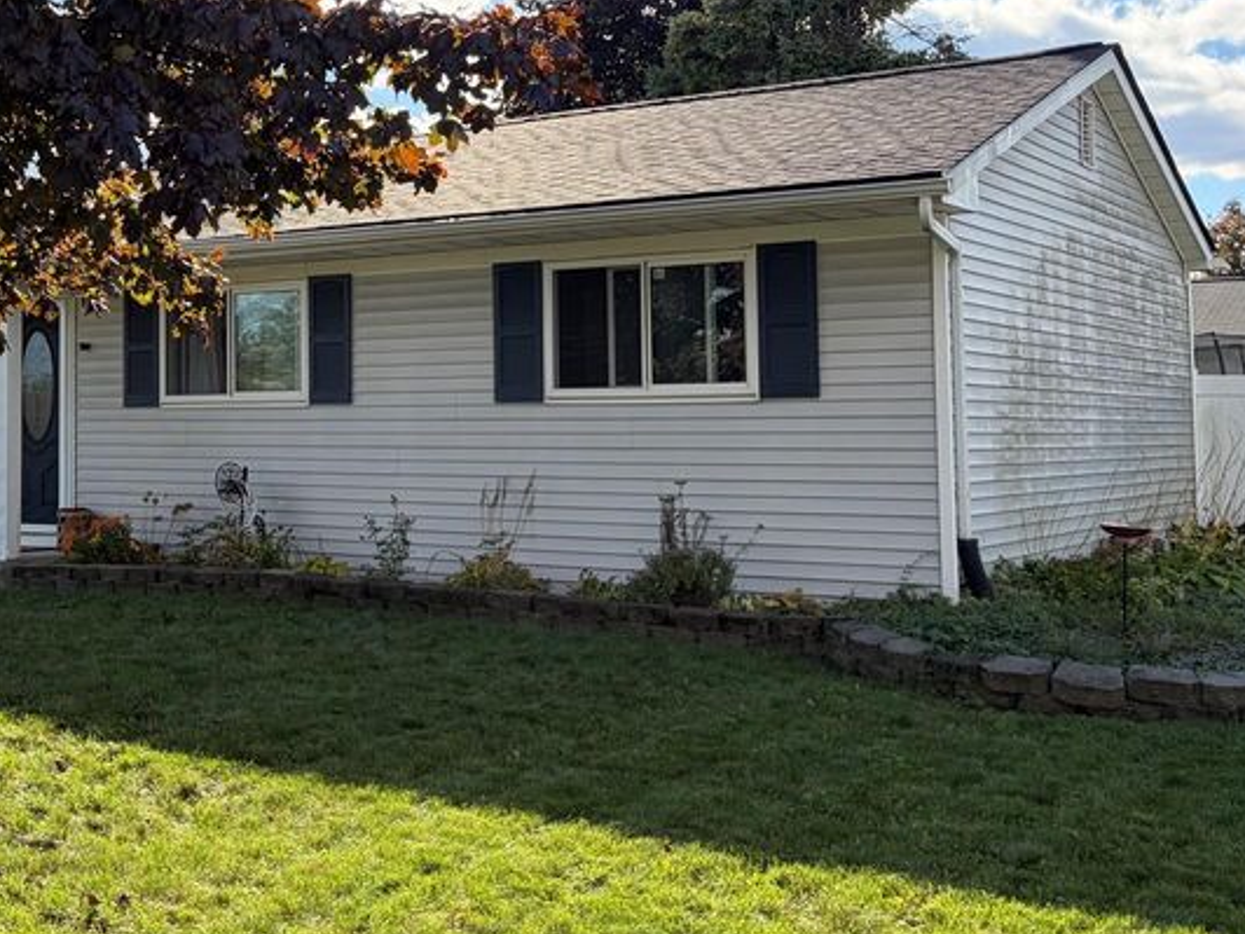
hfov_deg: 35.8
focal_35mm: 50
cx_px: 110
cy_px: 318
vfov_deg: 28.9
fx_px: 1798
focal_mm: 5.96
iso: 64
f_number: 1.6
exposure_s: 1/1484
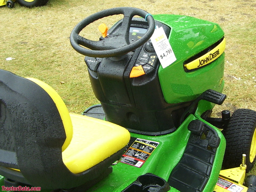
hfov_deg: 54.0
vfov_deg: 41.8
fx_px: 251
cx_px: 128
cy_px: 96
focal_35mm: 34
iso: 80
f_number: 2.7
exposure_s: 1/180
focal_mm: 5.6
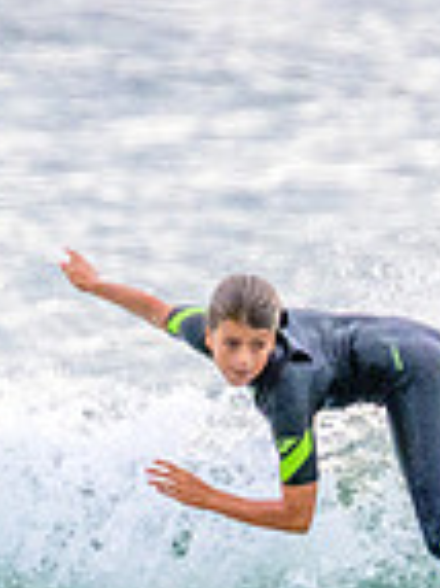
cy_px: 545
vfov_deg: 0.5
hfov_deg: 0.4
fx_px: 62478
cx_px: 441
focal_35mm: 3681
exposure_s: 1/2000
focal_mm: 800
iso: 3600
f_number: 11
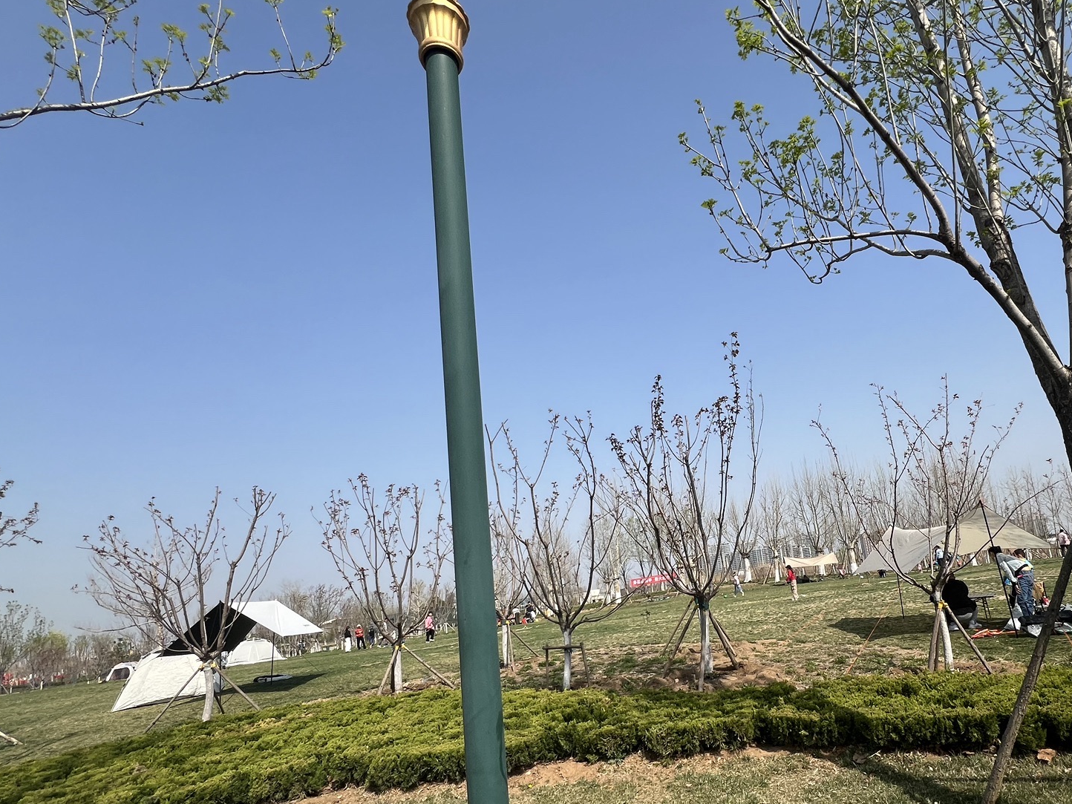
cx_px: 661
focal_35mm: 18
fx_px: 557
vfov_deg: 71.1
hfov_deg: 86.3
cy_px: 470
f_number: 1.8
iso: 32
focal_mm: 1.57
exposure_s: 1/2137
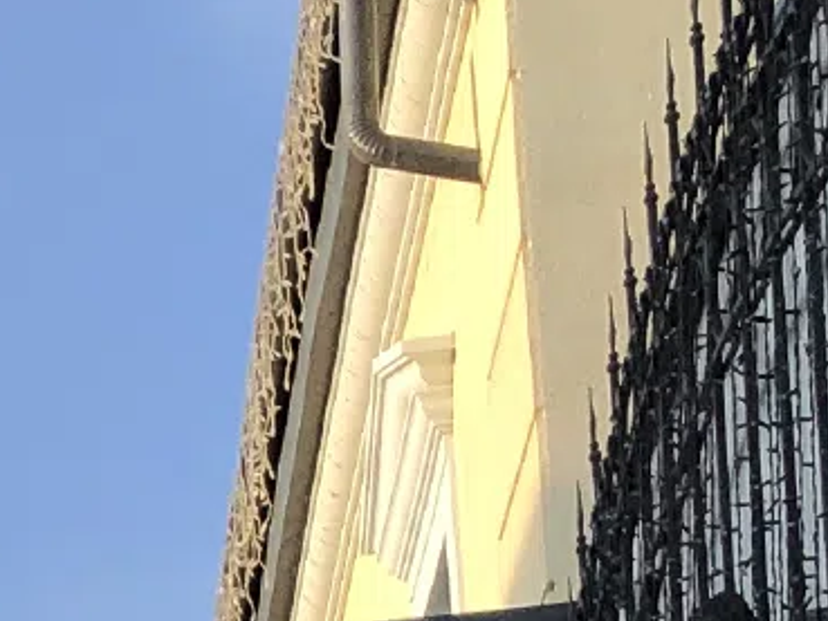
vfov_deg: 7.4
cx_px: -1443
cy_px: 1724
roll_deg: +1.6
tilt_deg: +8.7
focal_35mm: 182
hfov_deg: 9.2
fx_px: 4355
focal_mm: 4
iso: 20
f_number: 1.8
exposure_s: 1/685
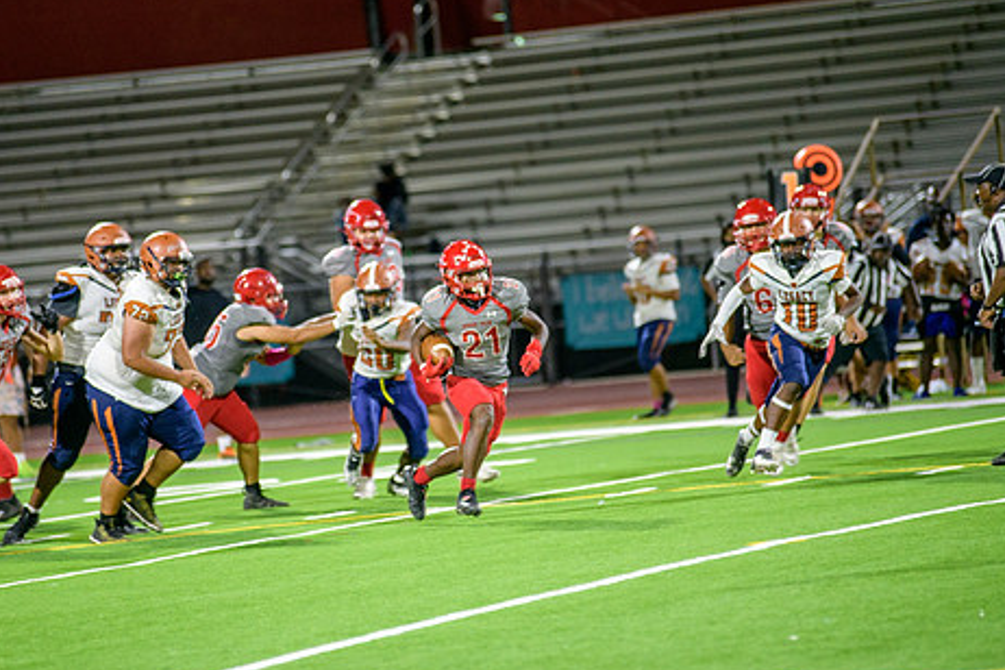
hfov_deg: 8.2
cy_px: 321
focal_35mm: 251
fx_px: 7007
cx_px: 405
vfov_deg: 5.5
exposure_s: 1/250
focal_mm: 200
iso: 1600
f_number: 2.8
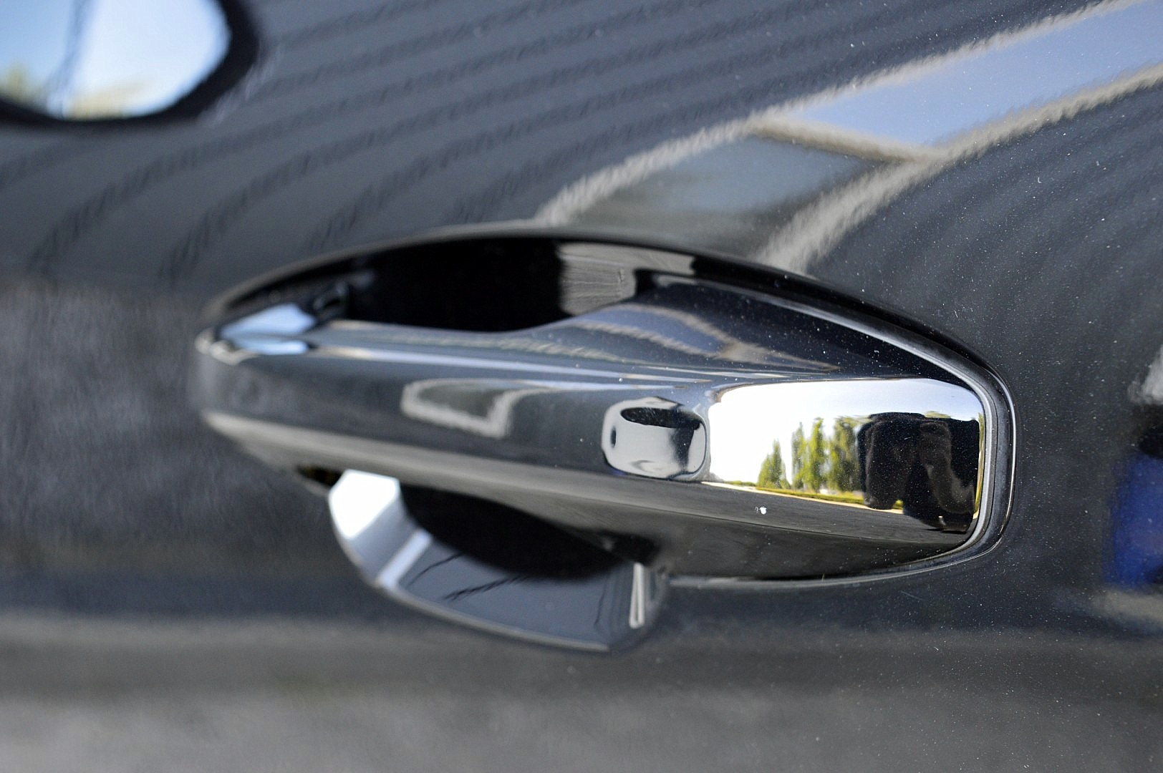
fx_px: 2663
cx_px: 582
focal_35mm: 82
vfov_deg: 16.5
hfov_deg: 24.6
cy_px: 386
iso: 800
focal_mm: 55
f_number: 5.6
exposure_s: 1/40
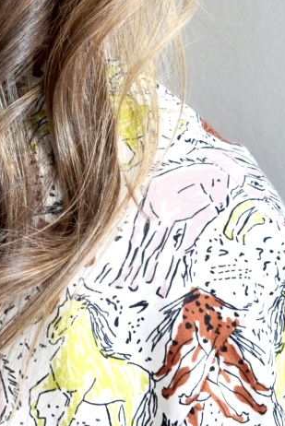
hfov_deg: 10.7
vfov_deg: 16.0
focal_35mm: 126
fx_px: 1493
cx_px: -40
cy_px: 28
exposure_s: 1/80
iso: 1000
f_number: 5.6
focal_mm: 24
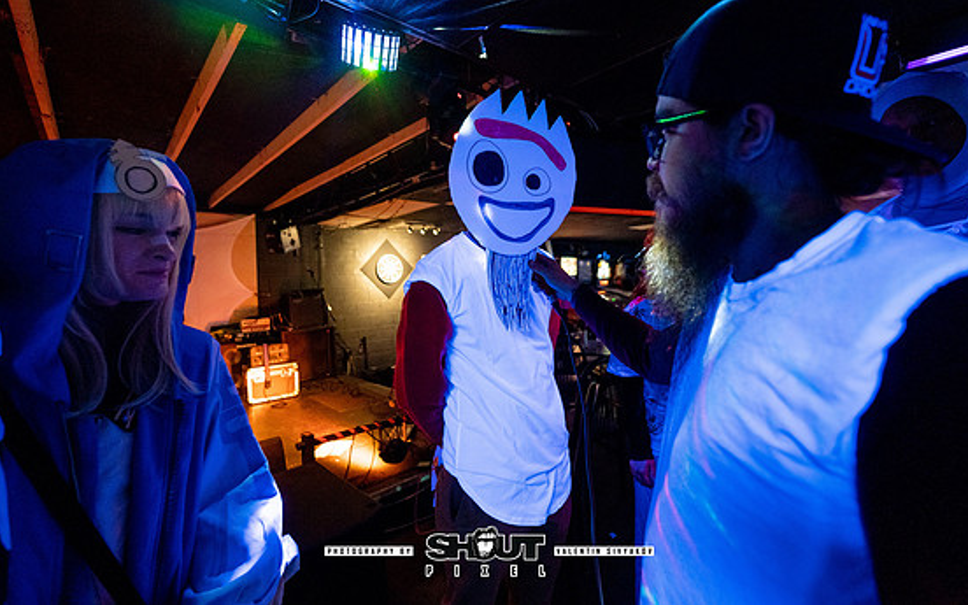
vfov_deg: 74.5
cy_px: 267
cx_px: 489
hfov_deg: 101.5
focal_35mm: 15
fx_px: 396
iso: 3200
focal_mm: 14
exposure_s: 1/160
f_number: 2.8
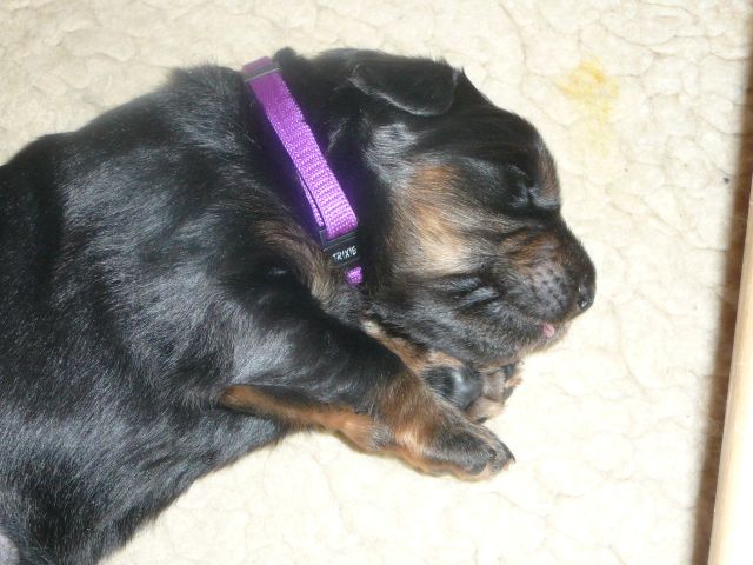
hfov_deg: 31.7
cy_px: 282
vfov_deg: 24.0
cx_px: 376
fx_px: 1327
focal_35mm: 61
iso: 160
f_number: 3.6
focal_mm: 9.1
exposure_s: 1/8
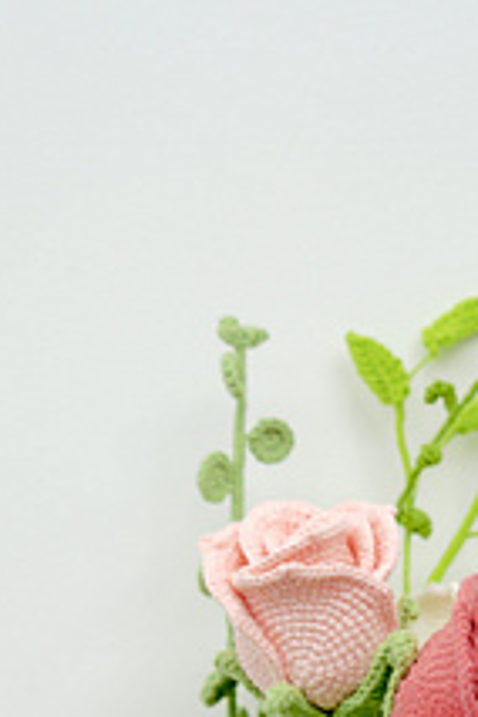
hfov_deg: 8.6
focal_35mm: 160
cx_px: 379
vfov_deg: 12.8
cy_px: 596
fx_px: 3186
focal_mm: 68
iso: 50
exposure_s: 1/15
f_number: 2.8
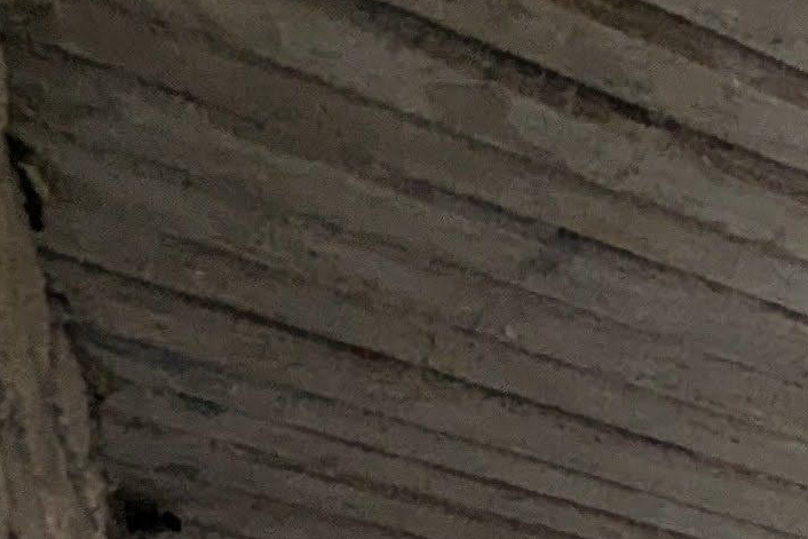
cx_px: 1957
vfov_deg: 11.0
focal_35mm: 95
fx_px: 2133
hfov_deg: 14.2
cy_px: 1469
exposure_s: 1/50
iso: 44
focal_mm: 2.35
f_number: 2.2
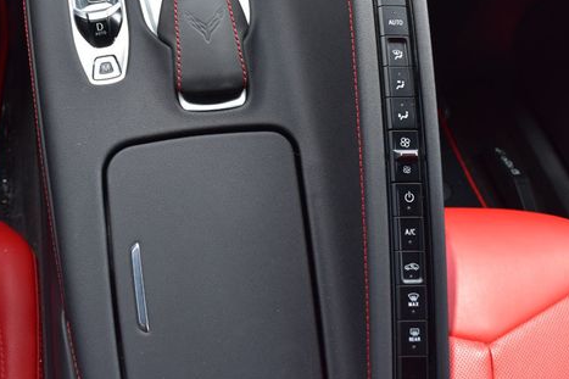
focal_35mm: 37
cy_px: 154
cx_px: 242
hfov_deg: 51.7
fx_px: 585
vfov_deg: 35.8
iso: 400
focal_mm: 18
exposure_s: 1/50
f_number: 8
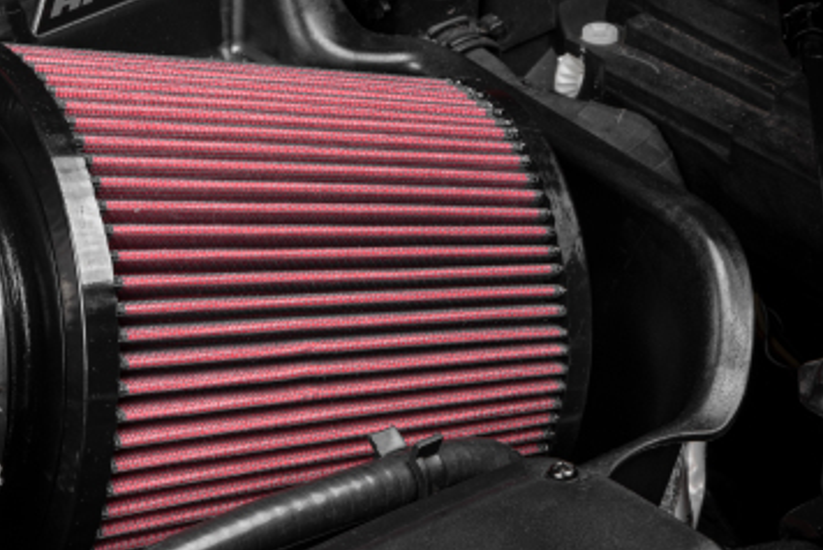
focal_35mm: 236
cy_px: 342
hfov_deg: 8.7
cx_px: 35
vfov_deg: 5.8
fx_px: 5399
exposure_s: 1/125
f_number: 25
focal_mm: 105
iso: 200
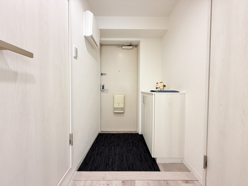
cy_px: 93
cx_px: 124
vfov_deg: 85.7
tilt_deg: -2.2
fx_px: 100
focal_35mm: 14
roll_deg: -0.4
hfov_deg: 102.1
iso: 200
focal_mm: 2.22
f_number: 2.2
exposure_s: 1/50
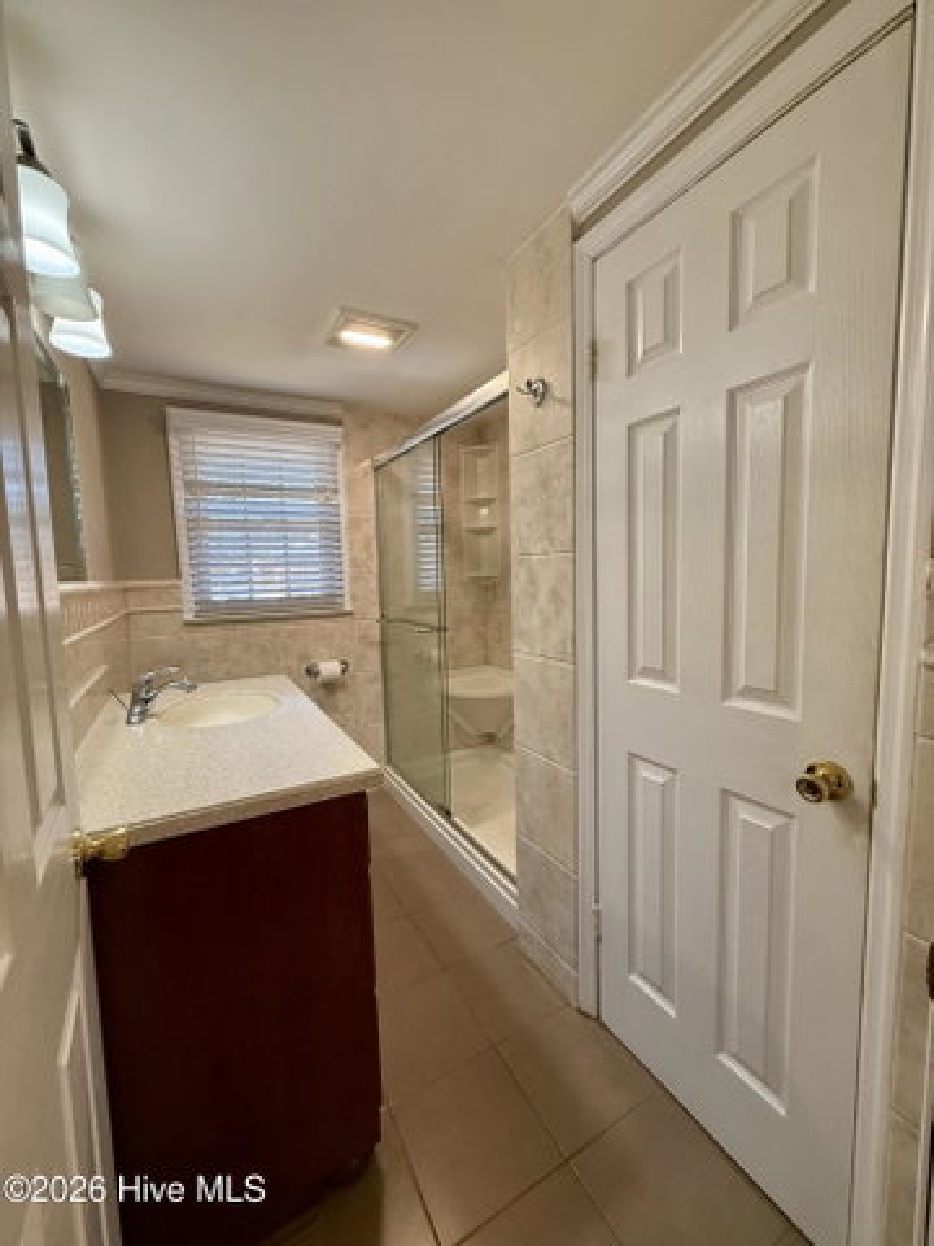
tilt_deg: -6.1
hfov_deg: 85.7
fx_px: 504
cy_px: 623
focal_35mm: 14
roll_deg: +1.1
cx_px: 467
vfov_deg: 102.1
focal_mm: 2.22
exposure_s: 1/120
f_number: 2.2
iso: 250
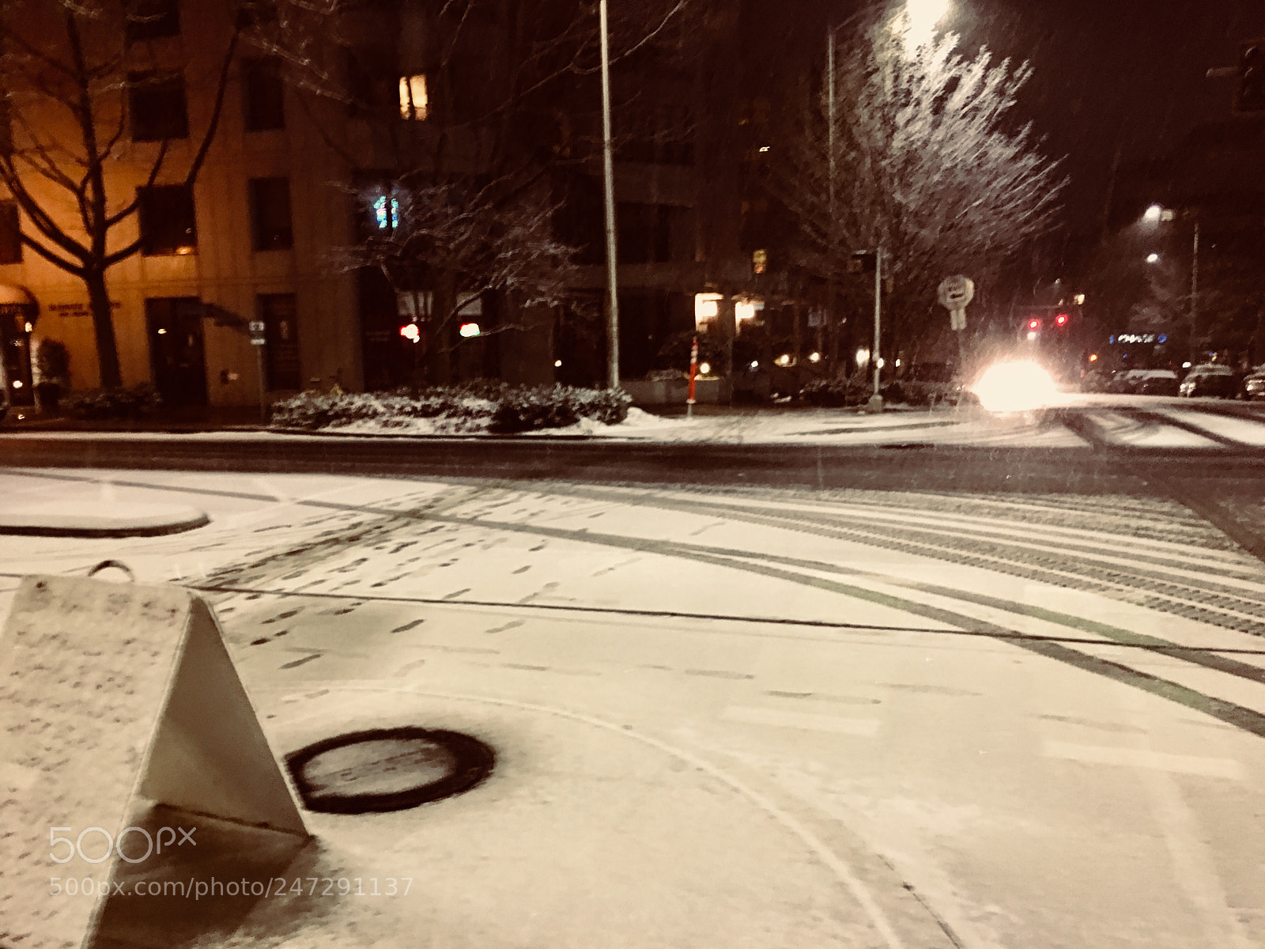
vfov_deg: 48.2
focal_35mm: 29
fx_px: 1060
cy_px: 474
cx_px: 632
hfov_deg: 61.7
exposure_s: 1/4
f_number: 2.2
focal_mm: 4.15
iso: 64
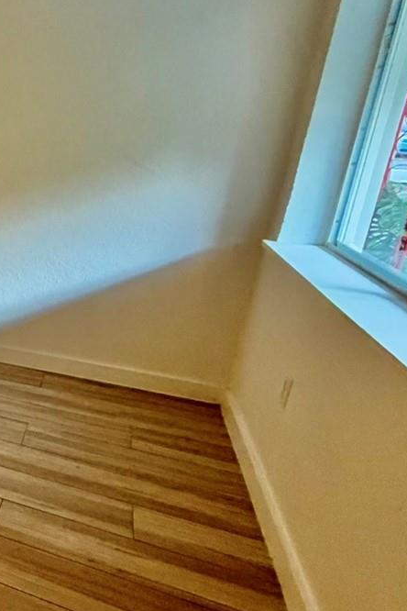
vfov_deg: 54.4
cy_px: 283
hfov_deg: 23.0
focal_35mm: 35
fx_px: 593
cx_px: -305
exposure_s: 1/60
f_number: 2.2
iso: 500
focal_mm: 2.22
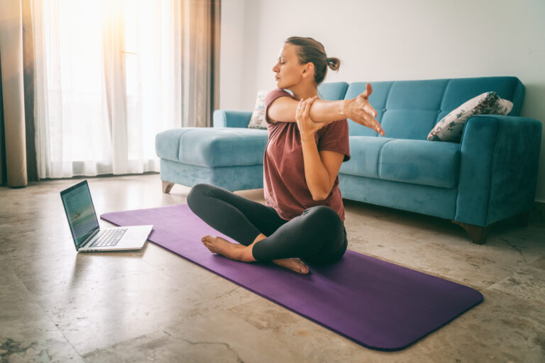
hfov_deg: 65.5
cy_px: 182
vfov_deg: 46.4
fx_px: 424
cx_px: 272
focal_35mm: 28
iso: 400
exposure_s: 1/100
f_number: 2.8
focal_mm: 28
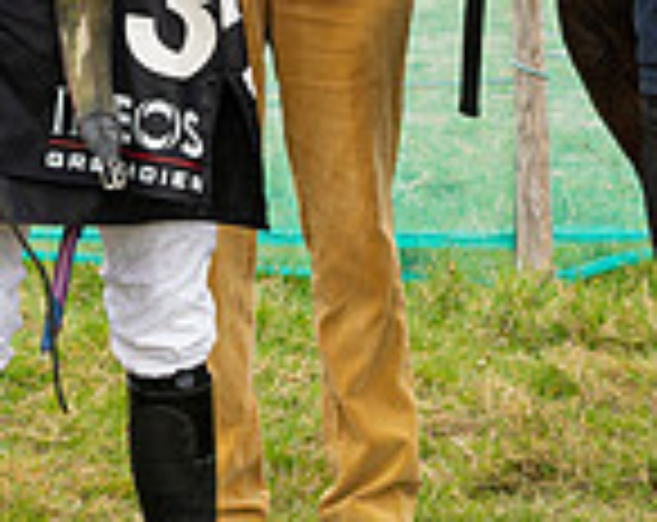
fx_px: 4480
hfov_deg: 8.3
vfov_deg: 6.6
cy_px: -75
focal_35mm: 231
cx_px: 698
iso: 400
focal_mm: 52
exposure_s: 1/250
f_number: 5
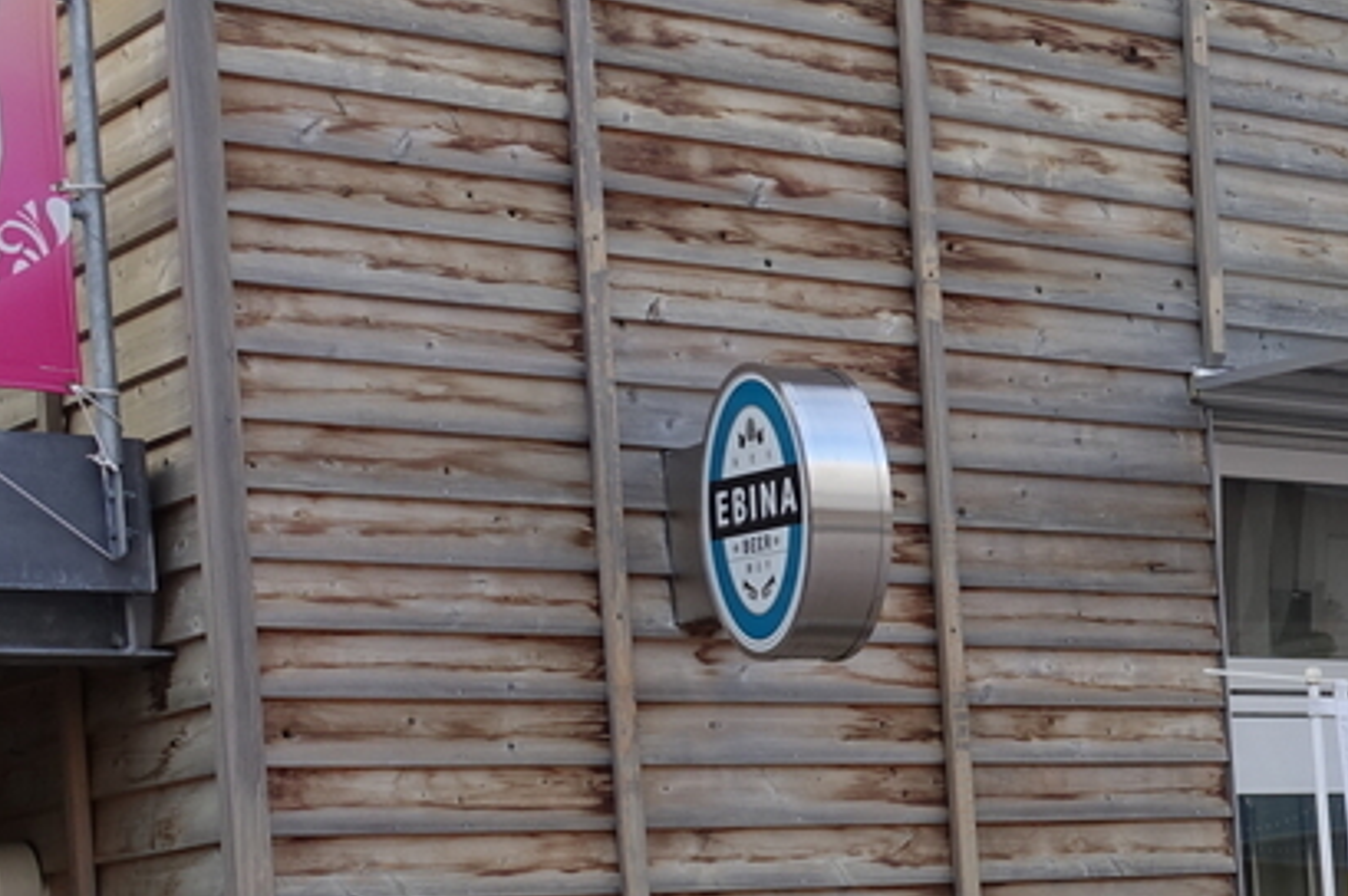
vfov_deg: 14.2
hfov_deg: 19.6
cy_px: 1005
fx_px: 3517
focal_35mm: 94
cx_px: 1869
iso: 125
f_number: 5.6
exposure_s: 1/80
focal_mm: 11.69
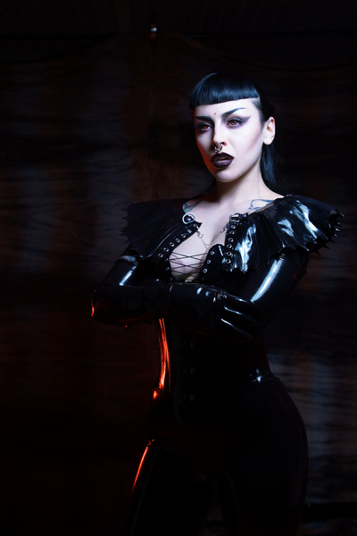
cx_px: 178
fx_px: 781
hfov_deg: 25.8
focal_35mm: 52
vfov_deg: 37.9
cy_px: 268
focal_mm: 35
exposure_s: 1/60
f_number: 4
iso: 400
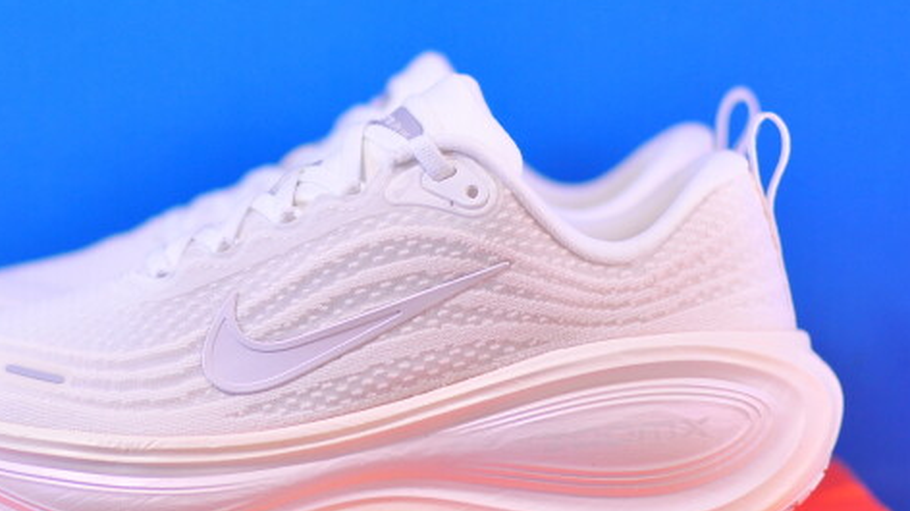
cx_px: 330
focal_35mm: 133
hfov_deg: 16.1
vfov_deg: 9.1
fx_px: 3208
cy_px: 163
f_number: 2
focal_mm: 50
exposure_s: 1/320
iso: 250
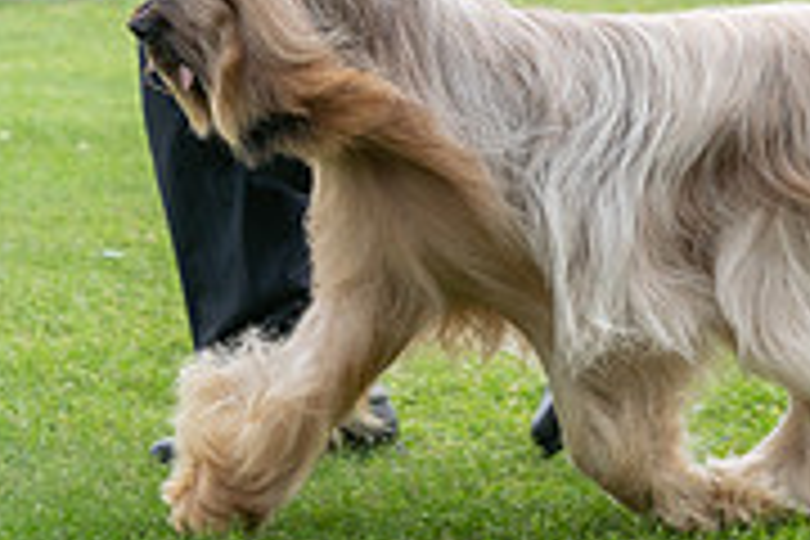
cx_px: 616
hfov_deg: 8.2
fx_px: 5670
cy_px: -254
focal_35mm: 252
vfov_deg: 5.4
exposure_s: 1/400
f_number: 4.5
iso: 400
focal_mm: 78
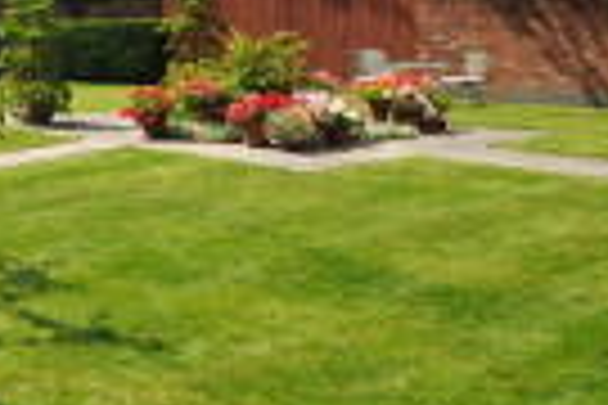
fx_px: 895
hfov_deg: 31.1
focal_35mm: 53
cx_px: -135
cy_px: -11
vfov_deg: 24.2
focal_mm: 10
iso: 200
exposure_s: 1/250
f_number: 10
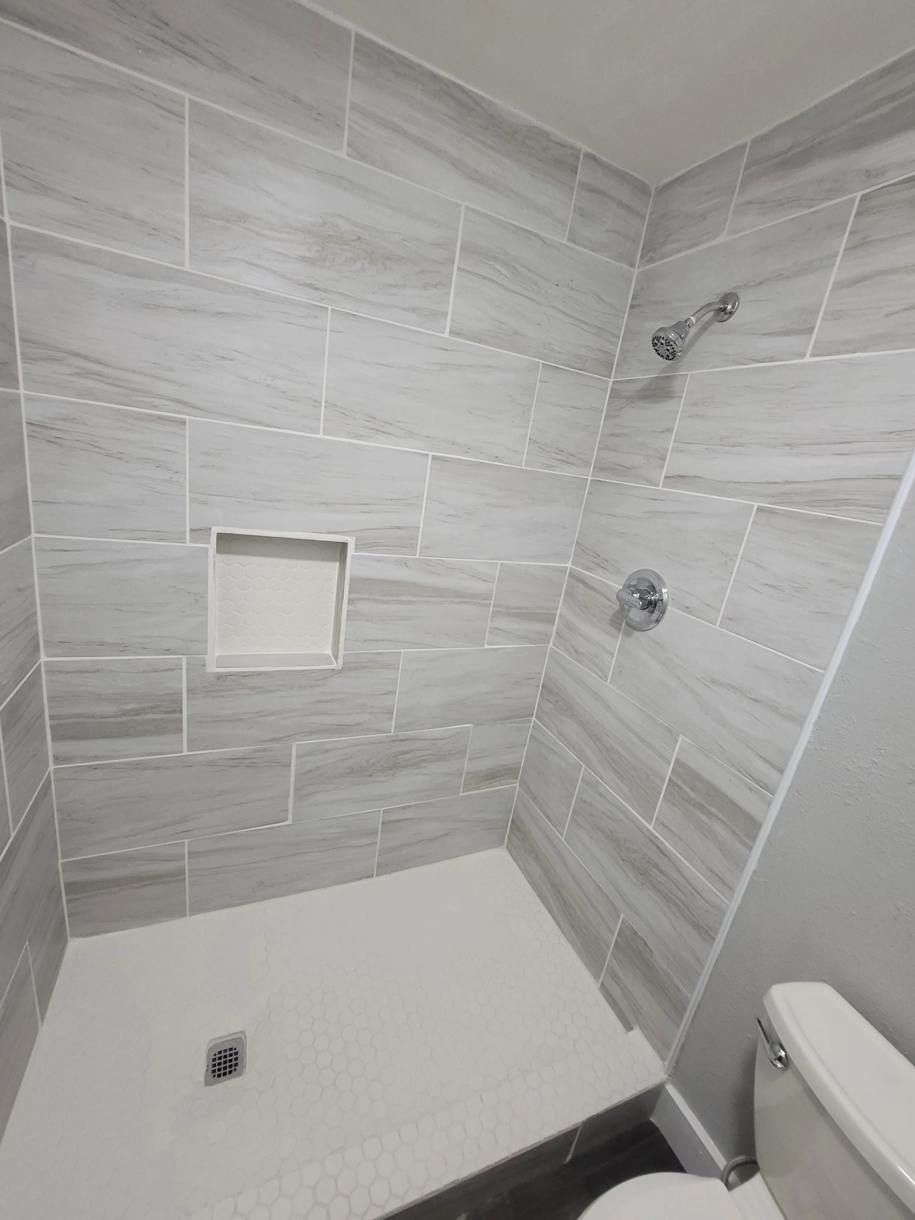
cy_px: 610
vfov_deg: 106.2
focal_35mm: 13
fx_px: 458
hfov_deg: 89.9
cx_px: 458
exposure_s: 1/30
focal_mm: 2.2
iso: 640
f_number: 2.2
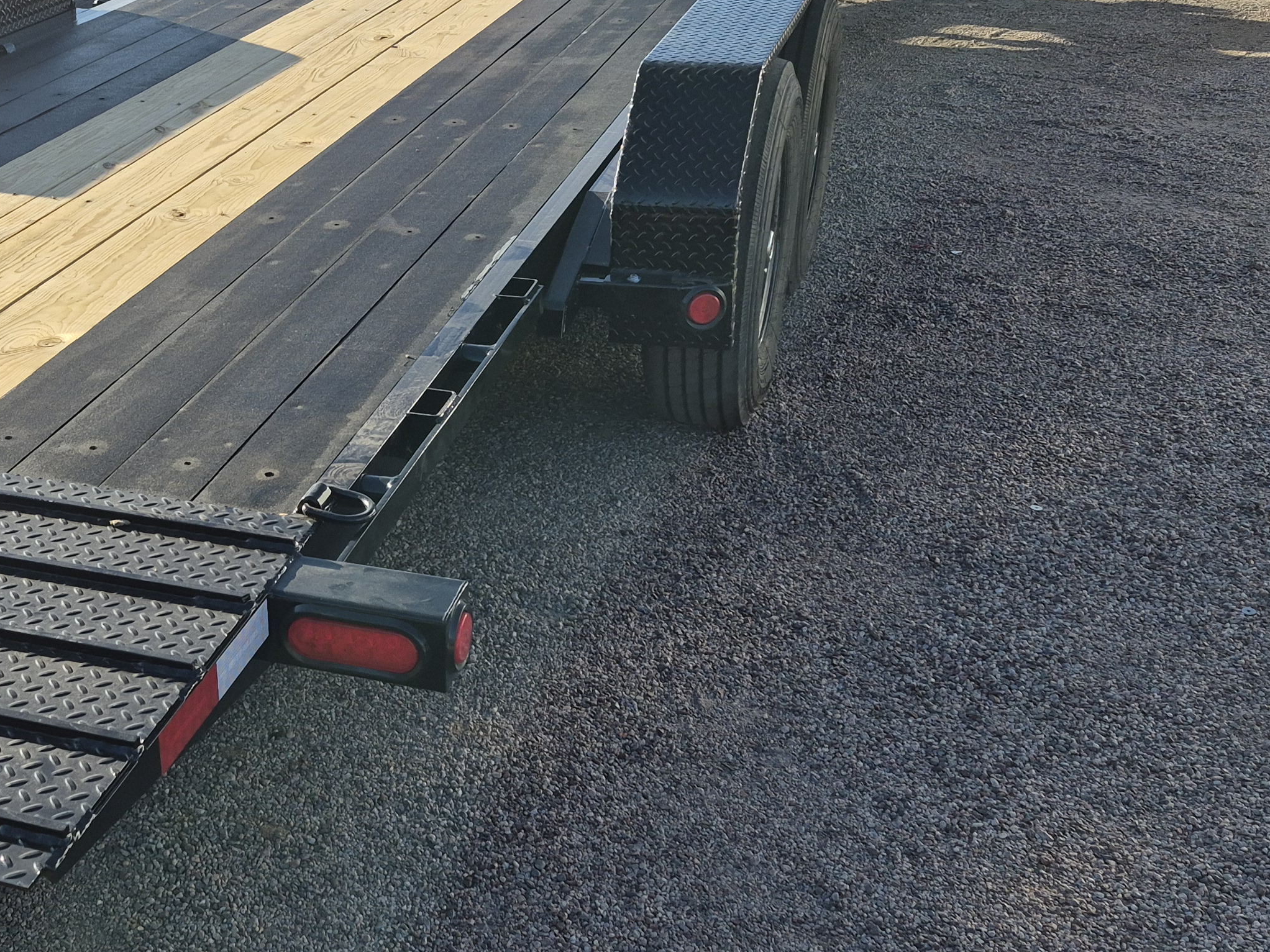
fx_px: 1651
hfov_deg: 40.2
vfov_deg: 32.1
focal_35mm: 45
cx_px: 240
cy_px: 408
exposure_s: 1/3304
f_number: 1.8
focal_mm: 5.4
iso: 80
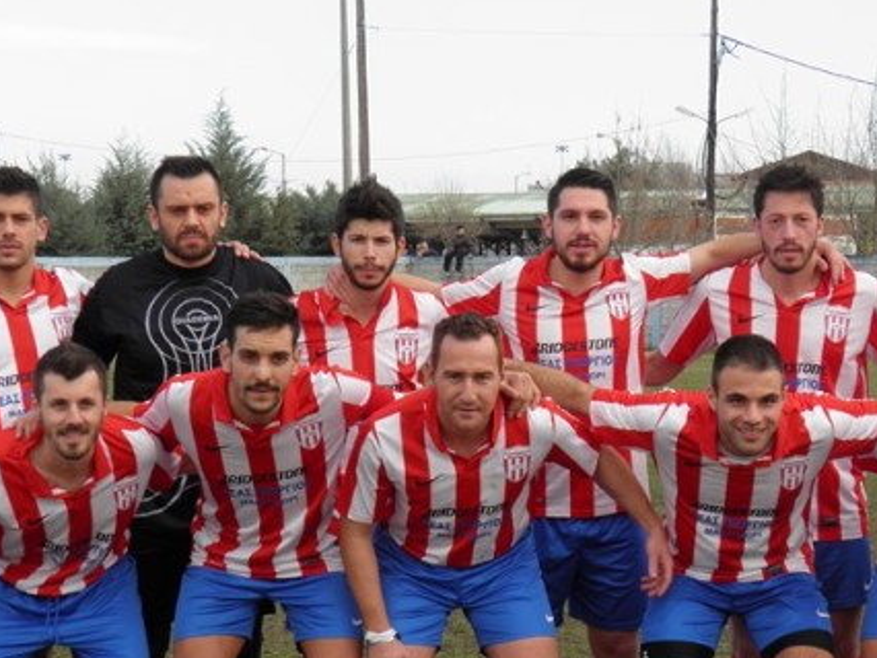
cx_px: 473
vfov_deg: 13.1
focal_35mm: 113
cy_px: 416
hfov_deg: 17.4
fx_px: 2864
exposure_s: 1/100
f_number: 5.5
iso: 50
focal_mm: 13.2
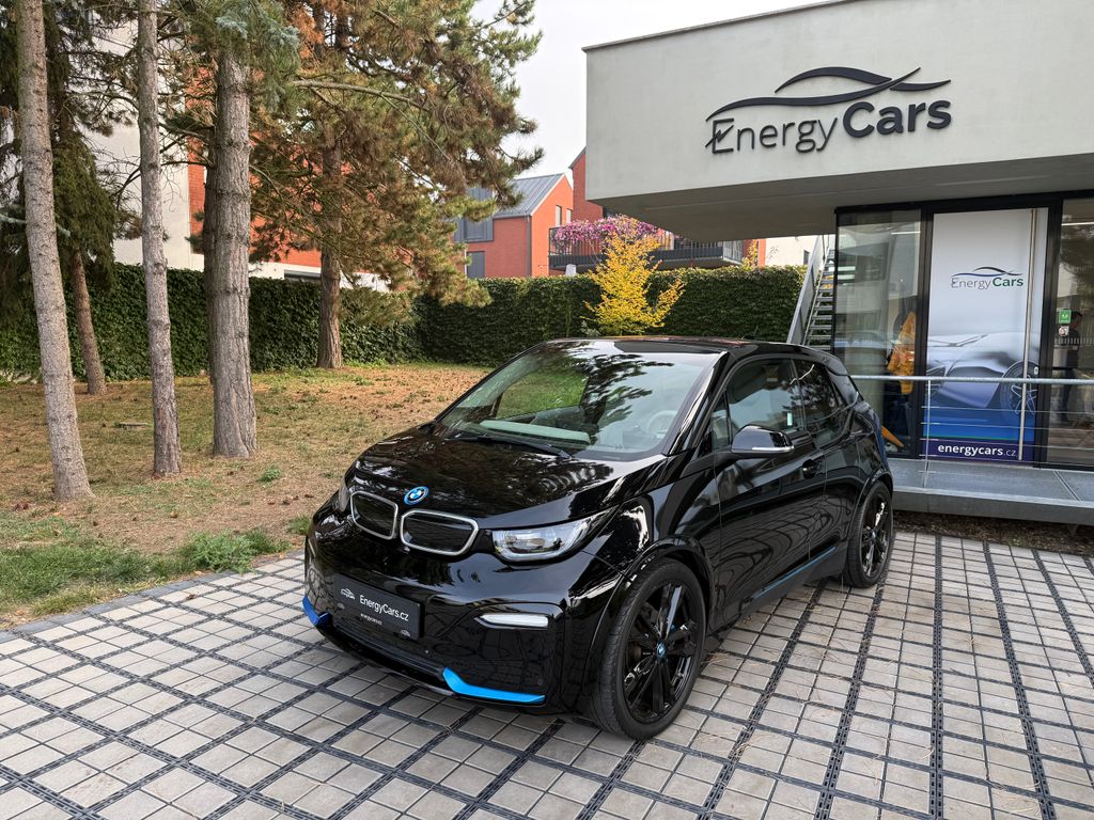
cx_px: 547
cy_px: 410
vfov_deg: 56.8
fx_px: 758
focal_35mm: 24
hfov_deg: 71.6
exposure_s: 1/322
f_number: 1.78
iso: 80
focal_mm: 6.76
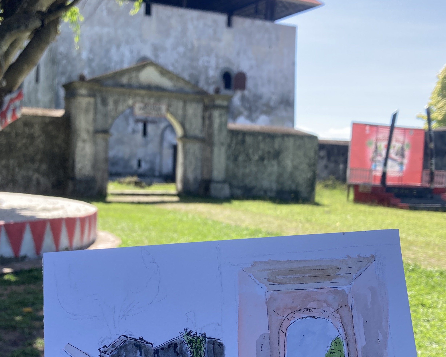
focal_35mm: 45
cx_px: 187
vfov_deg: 33.1
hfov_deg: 41.0
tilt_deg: -5.6
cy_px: 241
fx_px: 594
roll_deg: -1.7
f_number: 1.8
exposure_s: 1/540
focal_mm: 3.99
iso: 20
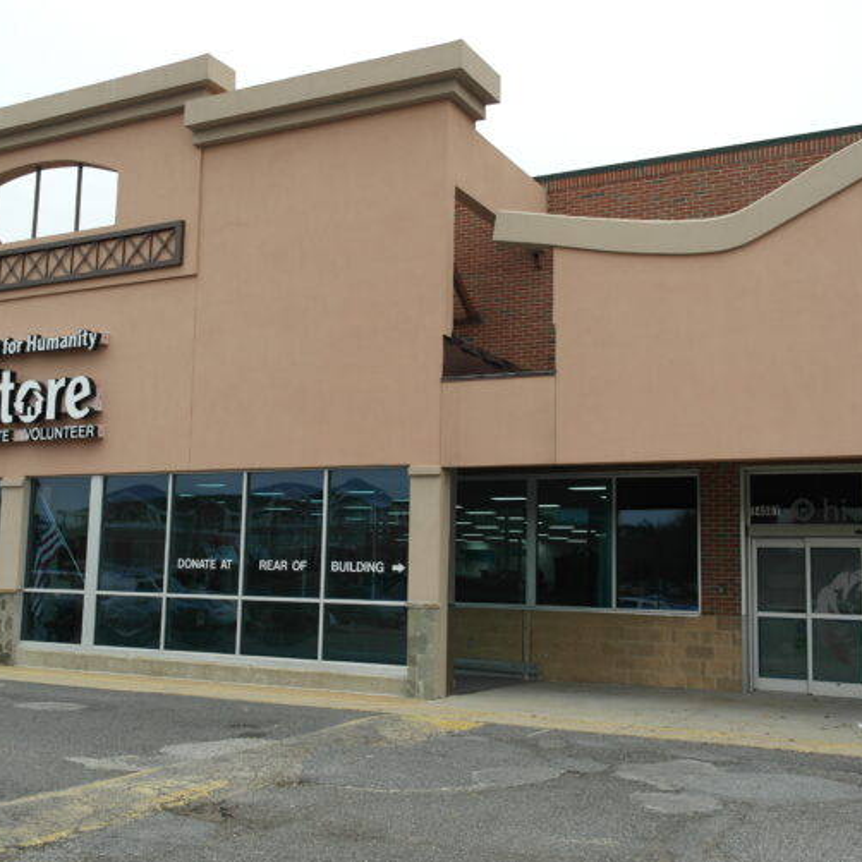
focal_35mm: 39
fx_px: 1099
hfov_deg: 42.7
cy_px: 434
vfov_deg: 42.8
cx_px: 357
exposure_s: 1/100
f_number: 4
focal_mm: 20
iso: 100
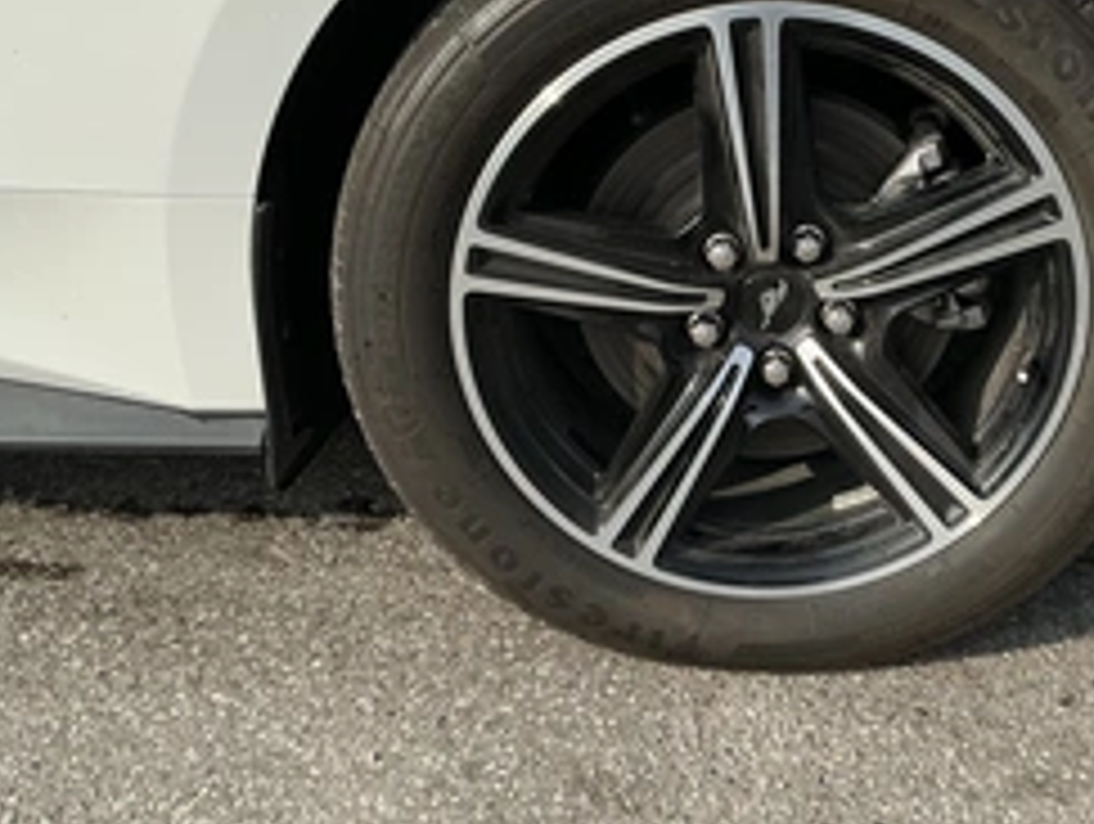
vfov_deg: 31.4
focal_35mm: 46
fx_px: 1456
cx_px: 770
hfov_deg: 40.4
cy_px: 275
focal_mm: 3
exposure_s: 1/2427
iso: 25
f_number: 1.8
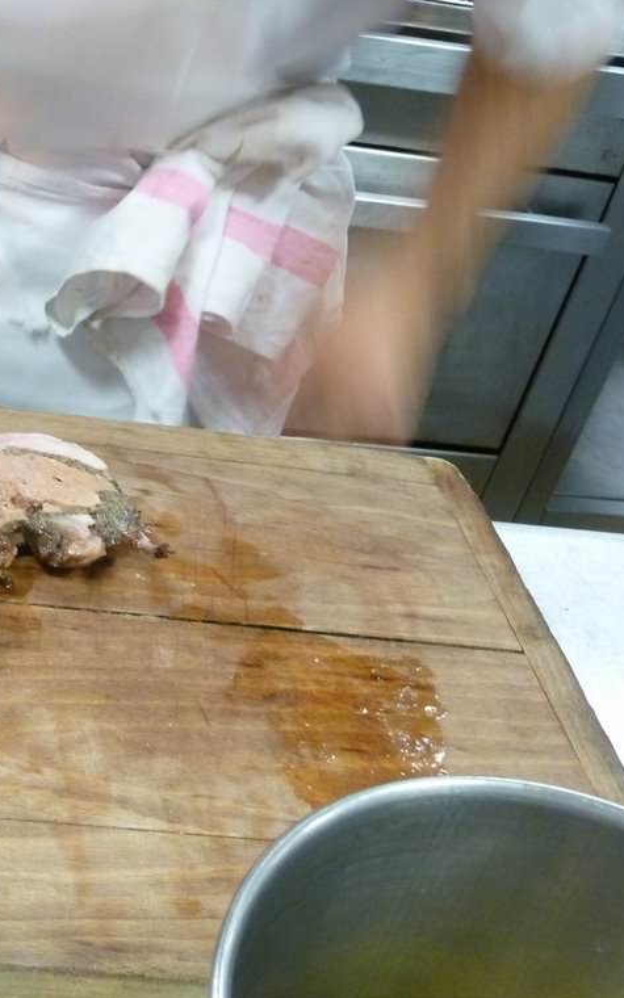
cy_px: 500
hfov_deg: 24.6
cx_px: -9
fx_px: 1360
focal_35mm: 50
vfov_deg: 40.3
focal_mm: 5.7
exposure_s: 1/6
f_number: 3.5
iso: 400
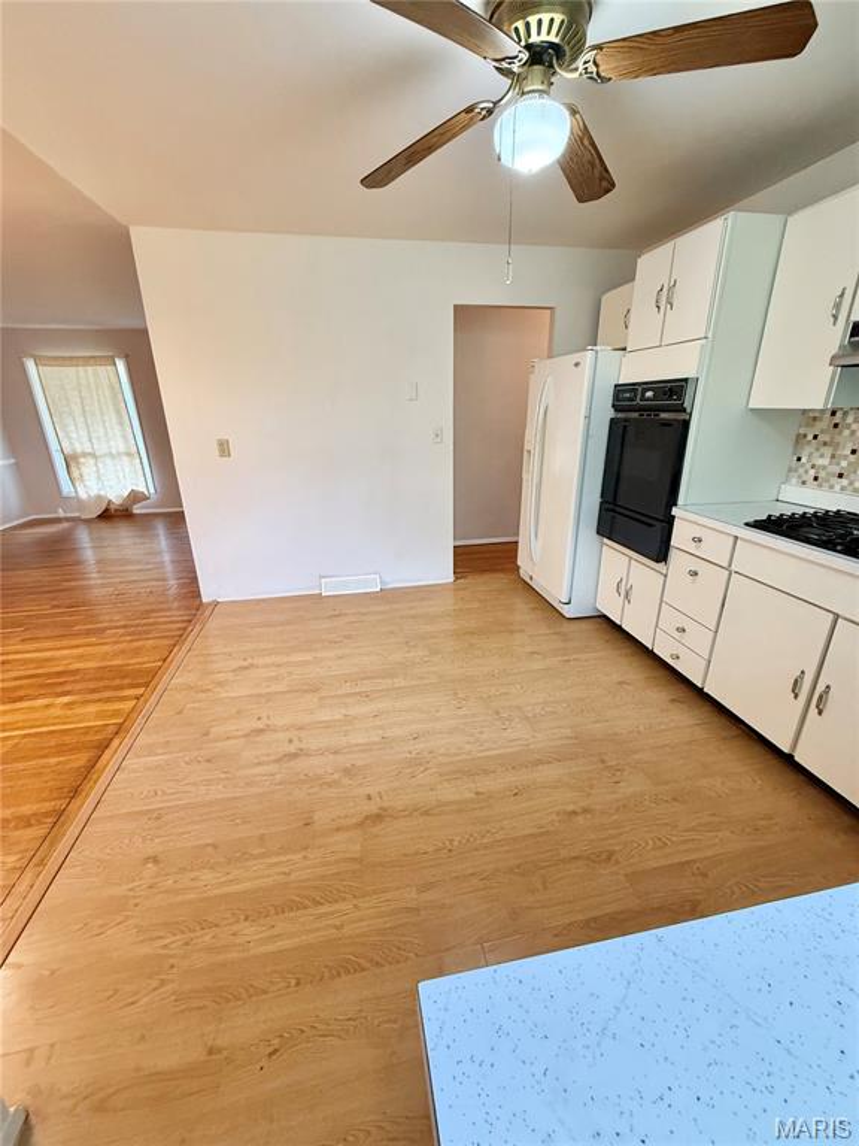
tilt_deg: -20.1
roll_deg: +0.6
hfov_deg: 85.7
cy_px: 573
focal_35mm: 14
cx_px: 430
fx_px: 463
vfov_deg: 102.1
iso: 320
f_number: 2.2
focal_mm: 2.22
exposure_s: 1/60
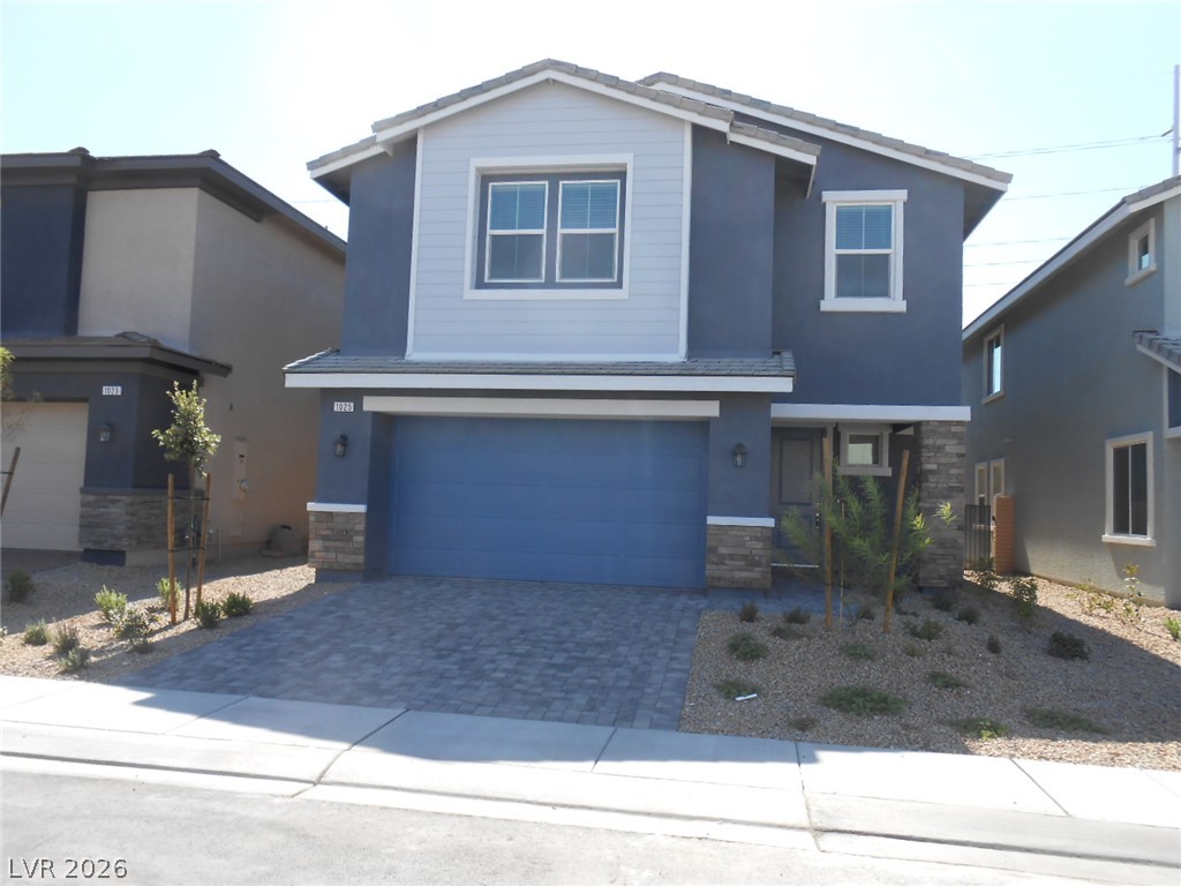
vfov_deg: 53.1
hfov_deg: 67.3
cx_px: 590
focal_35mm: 26
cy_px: 443
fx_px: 887
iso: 80
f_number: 3.5
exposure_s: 1/400
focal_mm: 4.6
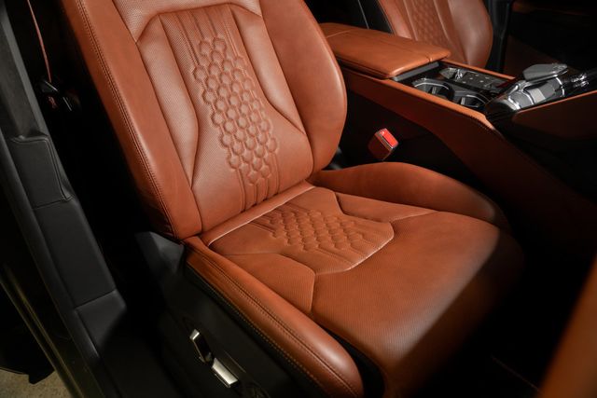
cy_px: 199
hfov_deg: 73.7
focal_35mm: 24
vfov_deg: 53.2
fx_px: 398
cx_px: 298
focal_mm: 24
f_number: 3.5
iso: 400
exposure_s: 1/50
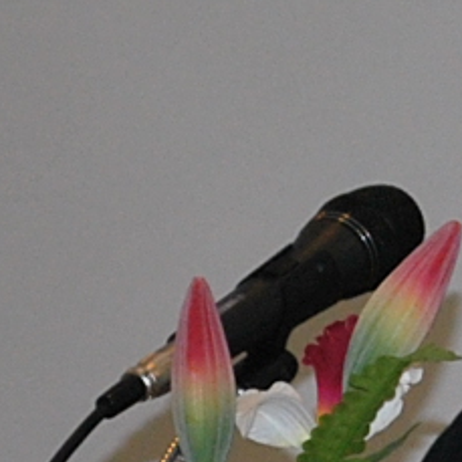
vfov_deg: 3.0
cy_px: 399
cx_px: 569
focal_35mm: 594
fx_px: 8963
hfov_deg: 2.9
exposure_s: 1/50
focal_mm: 55
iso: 400
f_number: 5.6
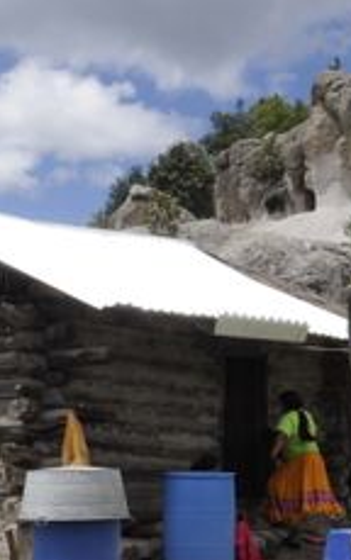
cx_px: -44
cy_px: 409
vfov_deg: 24.1
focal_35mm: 85
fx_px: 1299
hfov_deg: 15.0
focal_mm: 24
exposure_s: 1/125
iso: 250
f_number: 22
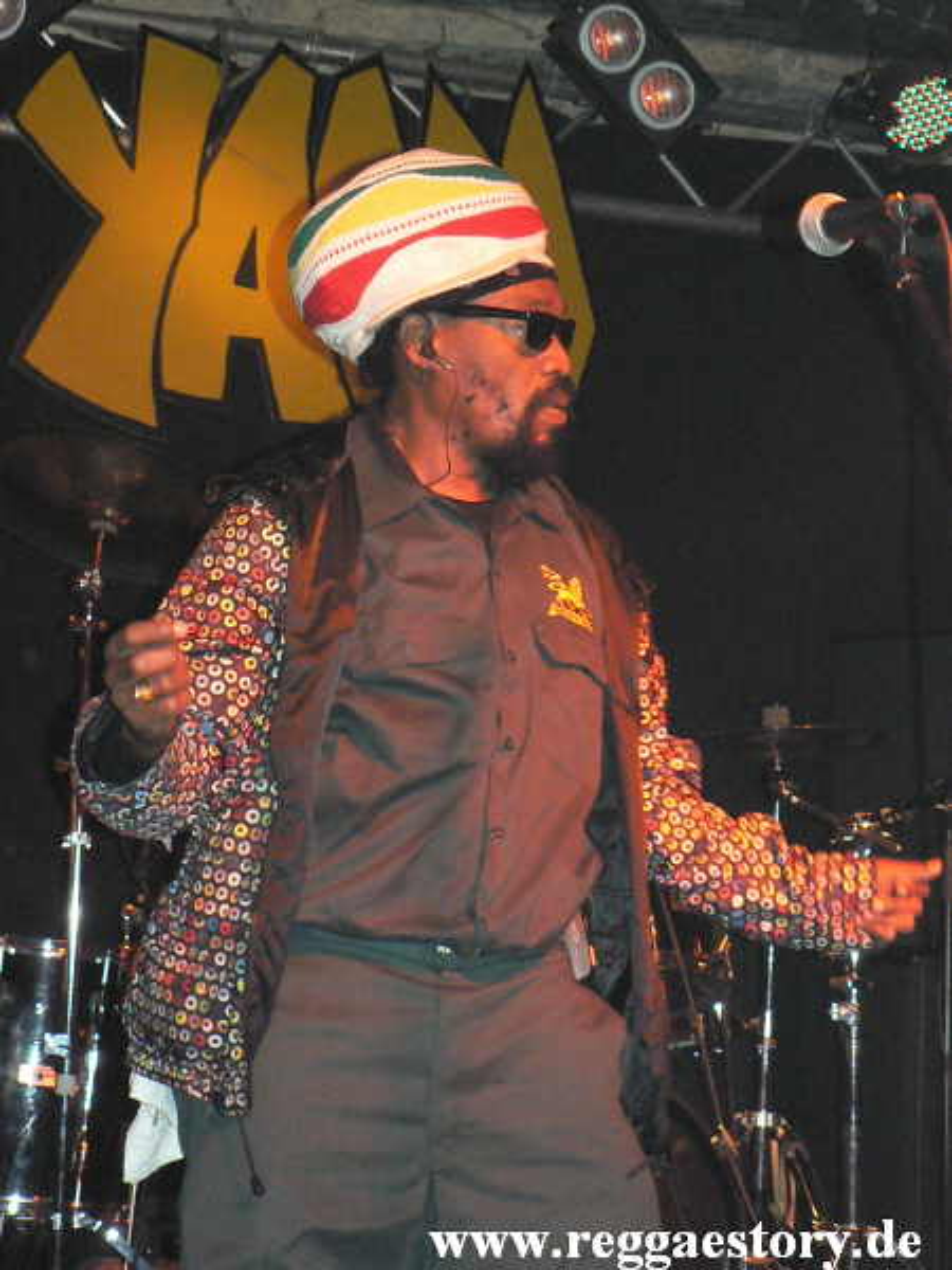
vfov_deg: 30.7
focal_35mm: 63
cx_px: 476
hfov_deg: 23.3
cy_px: 635
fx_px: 2310
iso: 400
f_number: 3.2
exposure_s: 1/60
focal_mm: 10.9
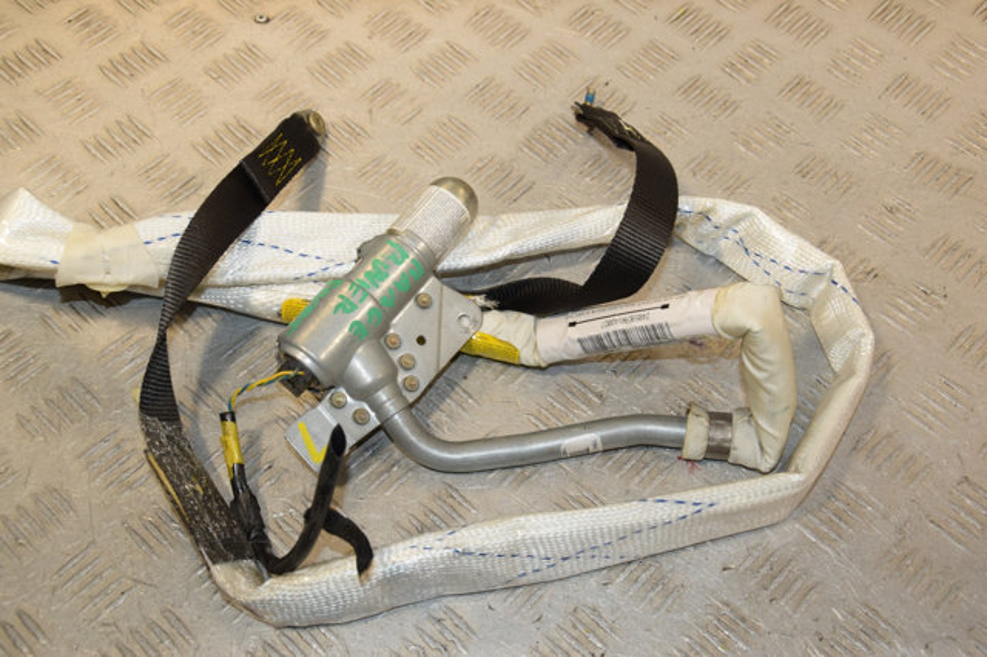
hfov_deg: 43.6
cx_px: 494
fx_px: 1233
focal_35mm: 45
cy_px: 328
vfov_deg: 29.8
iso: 800
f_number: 8
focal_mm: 30
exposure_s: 1/200
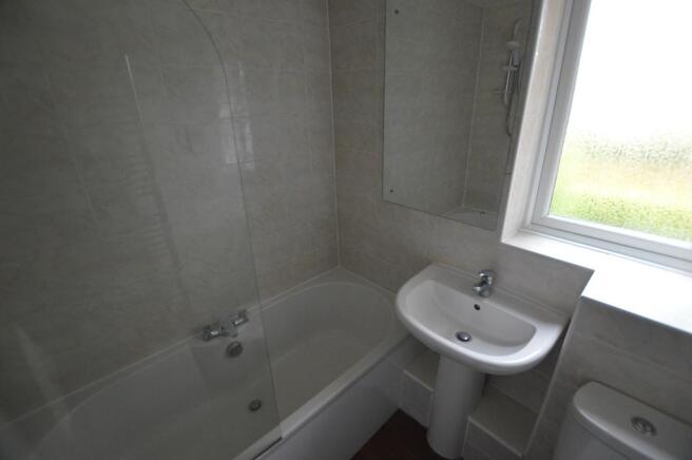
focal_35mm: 15
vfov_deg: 77.2
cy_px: 230
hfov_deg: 100.4
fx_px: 288
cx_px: 346
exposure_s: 1/60
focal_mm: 10
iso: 1800
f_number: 3.5
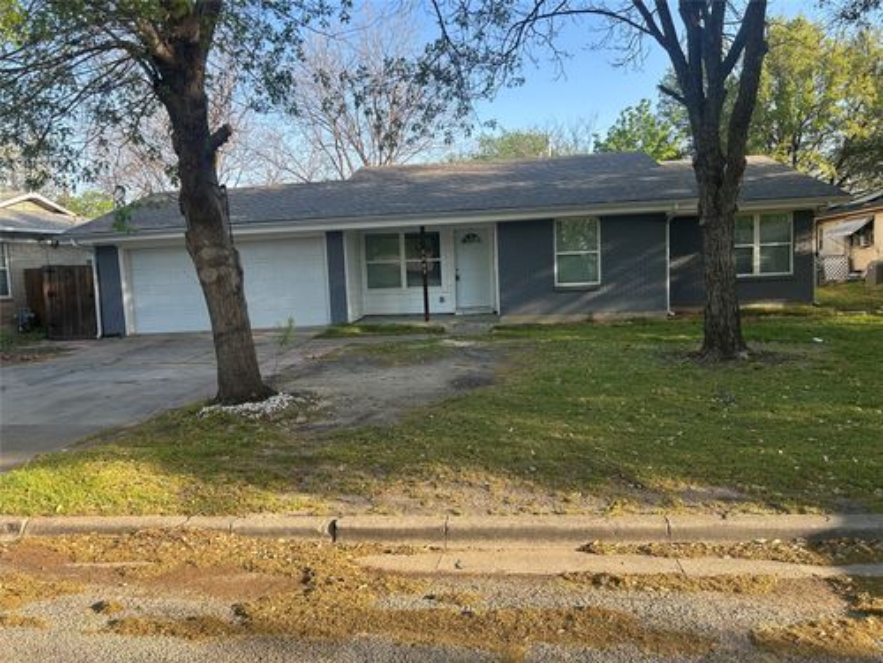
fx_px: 663
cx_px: 442
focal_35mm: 26
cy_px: 332
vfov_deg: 53.1
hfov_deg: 67.3
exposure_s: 1/718
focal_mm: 5.7
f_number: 1.5
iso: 50
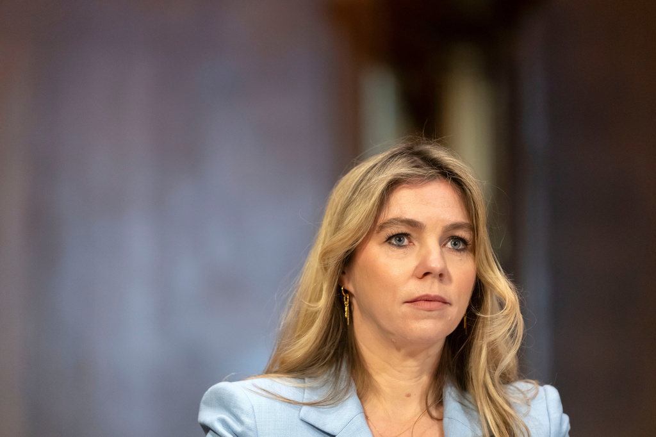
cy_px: 218
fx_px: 3643
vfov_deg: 6.9
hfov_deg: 10.3
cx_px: 328
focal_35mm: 200
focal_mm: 200
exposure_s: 1/500
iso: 4000
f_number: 2.8
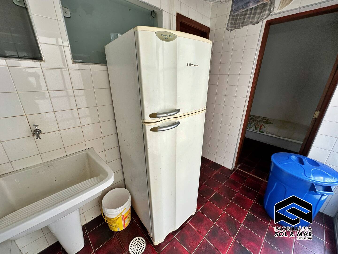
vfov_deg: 85.7
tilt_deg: -19.9
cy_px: 127
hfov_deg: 102.1
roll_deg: -1.4
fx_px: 137
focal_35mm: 14
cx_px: 169
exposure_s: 1/120
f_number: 2.2
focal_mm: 2.22
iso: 80
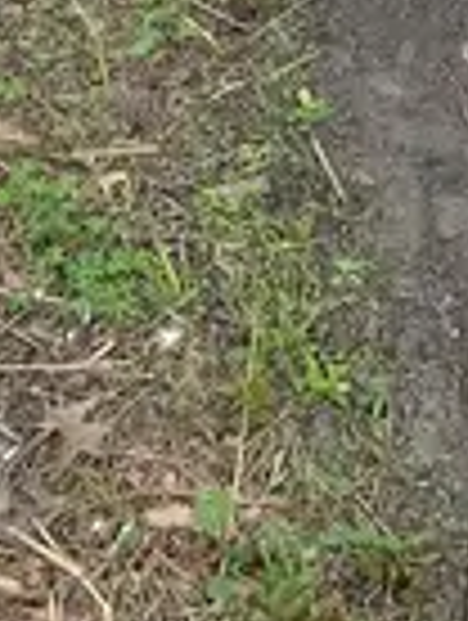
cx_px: 742
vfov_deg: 12.3
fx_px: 2480
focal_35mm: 138
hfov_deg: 10.4
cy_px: -704
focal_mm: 4.25
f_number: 1.8
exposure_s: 1/1634
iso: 25
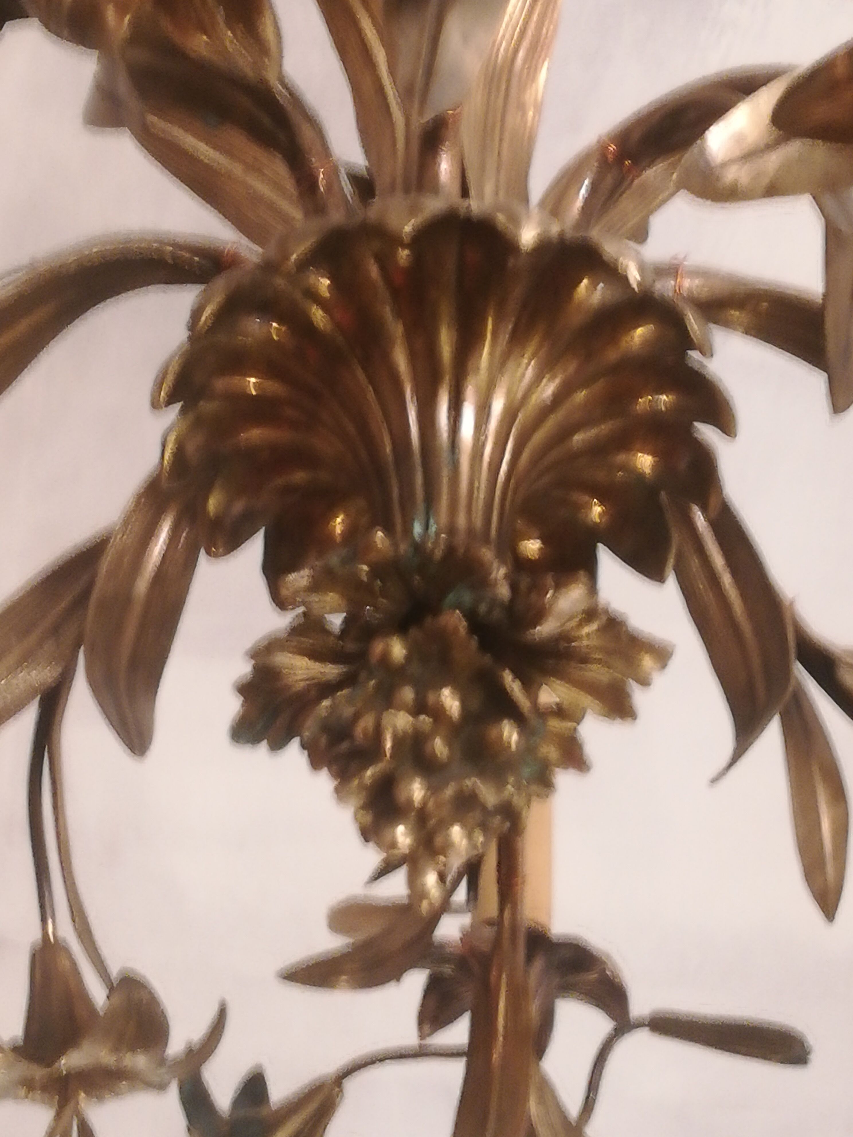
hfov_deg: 22.3
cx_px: 426
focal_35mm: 66
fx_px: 2168
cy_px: 568
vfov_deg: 29.4
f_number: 2.2
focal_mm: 3.83
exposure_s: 1/14.3
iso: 500
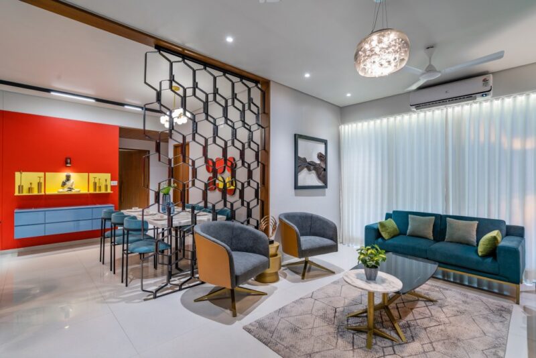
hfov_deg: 93.3
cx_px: 268
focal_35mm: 17
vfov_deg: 70.5
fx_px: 253
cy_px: 179
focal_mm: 17
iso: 100
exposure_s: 1/2
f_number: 8
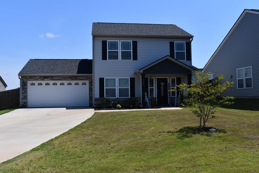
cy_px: 86
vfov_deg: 40.0
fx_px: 237
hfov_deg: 57.2
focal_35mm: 33
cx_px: 130
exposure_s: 1/320
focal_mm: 22
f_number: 9
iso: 100
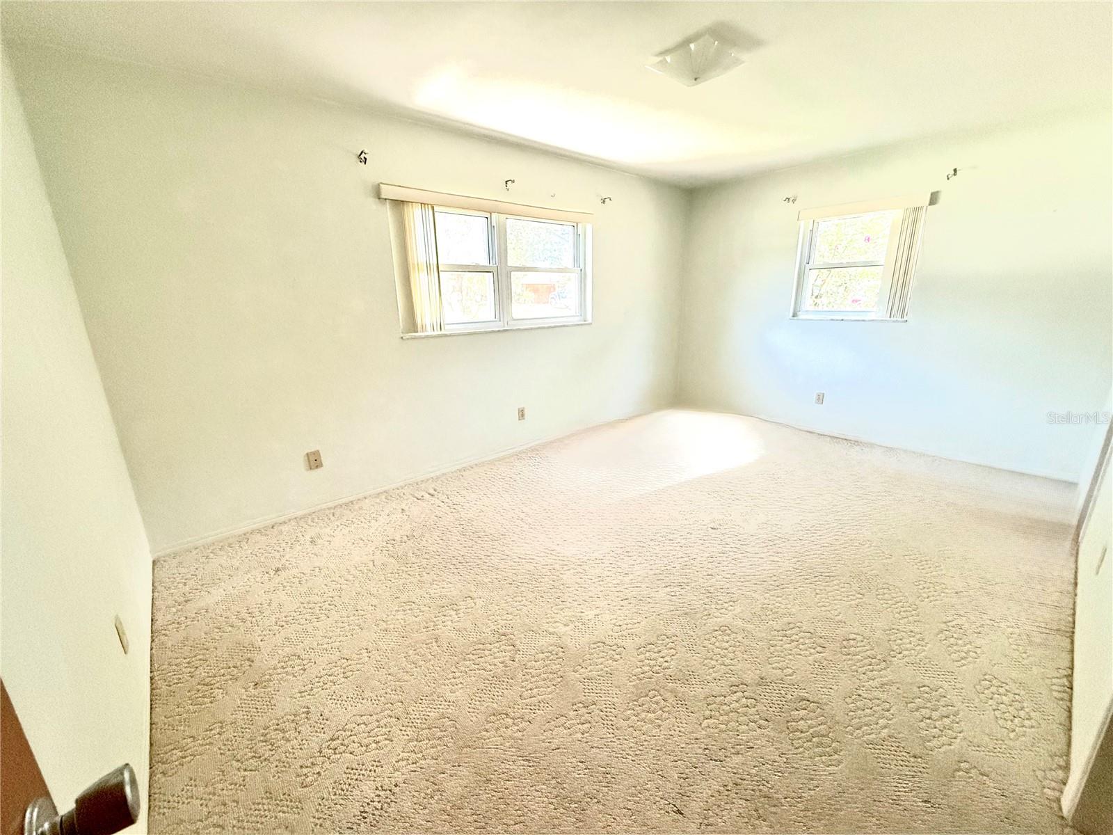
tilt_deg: -14.4
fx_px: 450
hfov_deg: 102.1
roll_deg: +1.5
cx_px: 556
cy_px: 418
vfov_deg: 85.7
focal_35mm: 14
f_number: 2.2
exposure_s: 1/120
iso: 640
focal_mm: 2.22
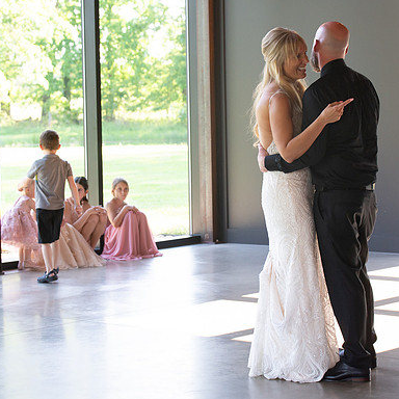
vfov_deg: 16.4
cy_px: 193
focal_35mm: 106
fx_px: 1382
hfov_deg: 16.4
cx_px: 220
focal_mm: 70
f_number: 5
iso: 1000
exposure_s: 1/250
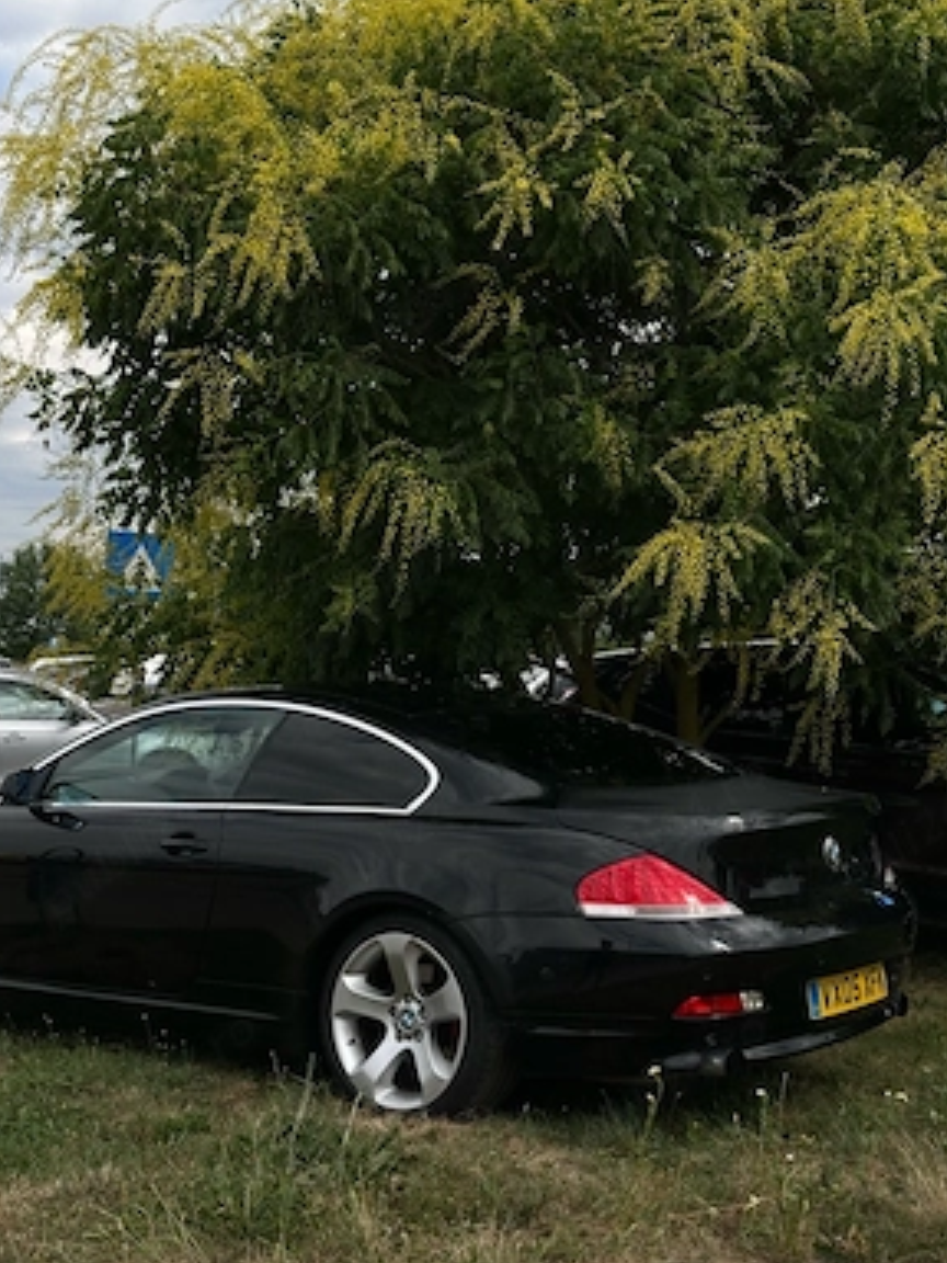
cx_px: 470
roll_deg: +0.3
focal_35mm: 50
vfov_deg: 38.2
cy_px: 622
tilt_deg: +1.4
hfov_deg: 29.1
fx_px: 1824
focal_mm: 6.86
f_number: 1.78
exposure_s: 1/3876
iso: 64
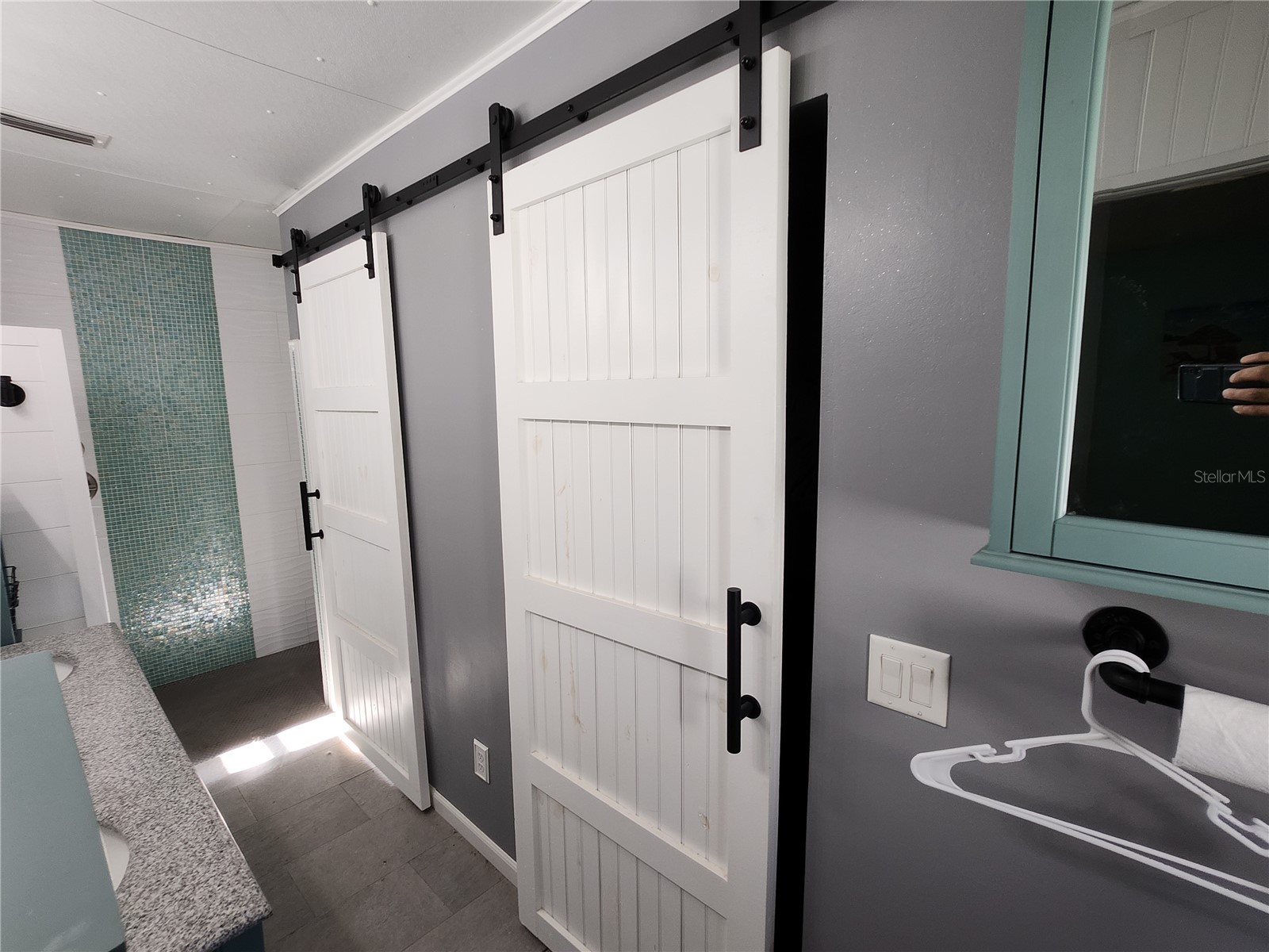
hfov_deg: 106.2
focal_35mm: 13
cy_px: 476
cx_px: 634
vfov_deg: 89.9
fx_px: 477
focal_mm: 1.7
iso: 64
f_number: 2.2
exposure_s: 1/60
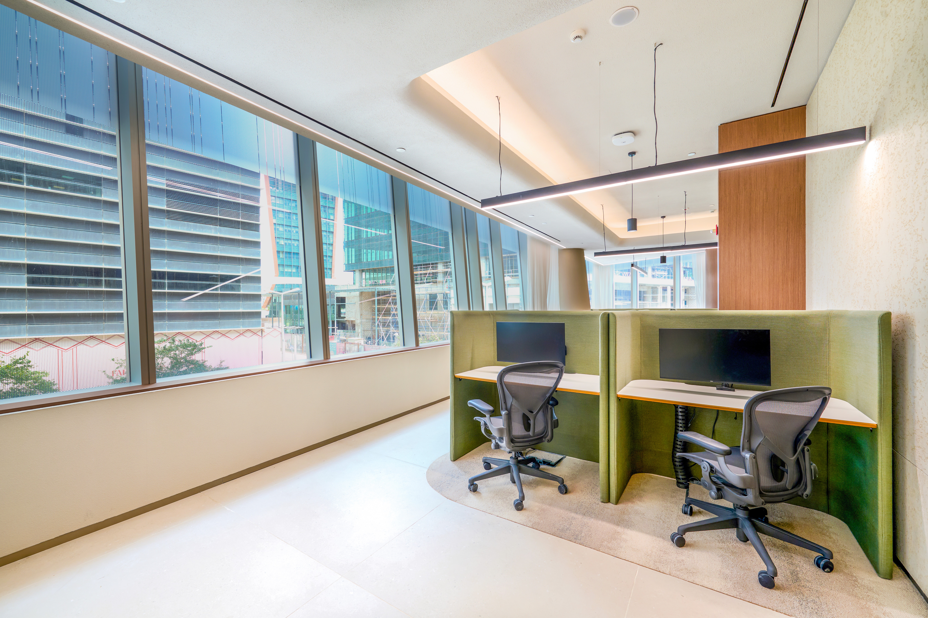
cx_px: 464
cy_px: 309
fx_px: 361
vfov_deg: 81.2
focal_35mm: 14
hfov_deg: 104.3
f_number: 8
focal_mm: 14
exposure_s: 1/5
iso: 200
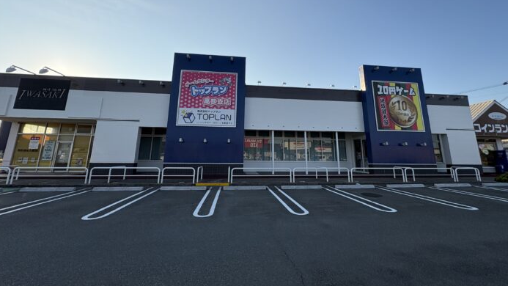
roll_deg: -0.4
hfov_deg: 99.4
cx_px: 258
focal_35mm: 16
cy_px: 110
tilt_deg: +12.8
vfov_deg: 66.2
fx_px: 216
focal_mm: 2.22
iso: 64
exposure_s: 1/1789
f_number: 2.2
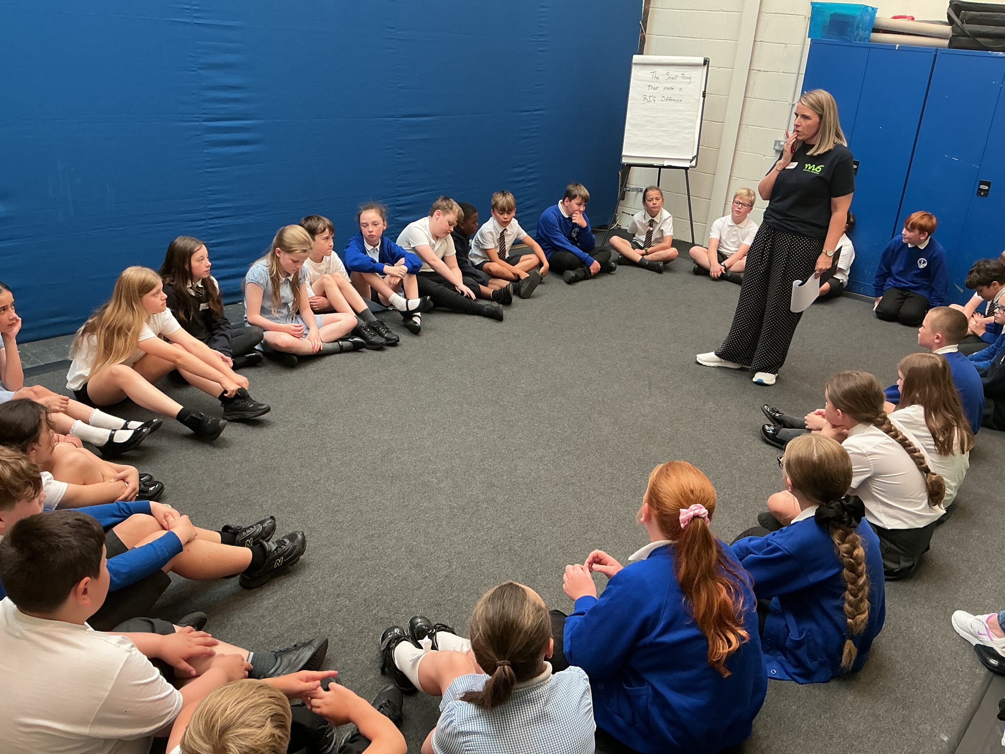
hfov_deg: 61.7
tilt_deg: -23.1
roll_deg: -5.5
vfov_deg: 48.2
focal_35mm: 29
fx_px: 842
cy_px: 377
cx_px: 502
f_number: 1.8
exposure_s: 1/60
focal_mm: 3
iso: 80
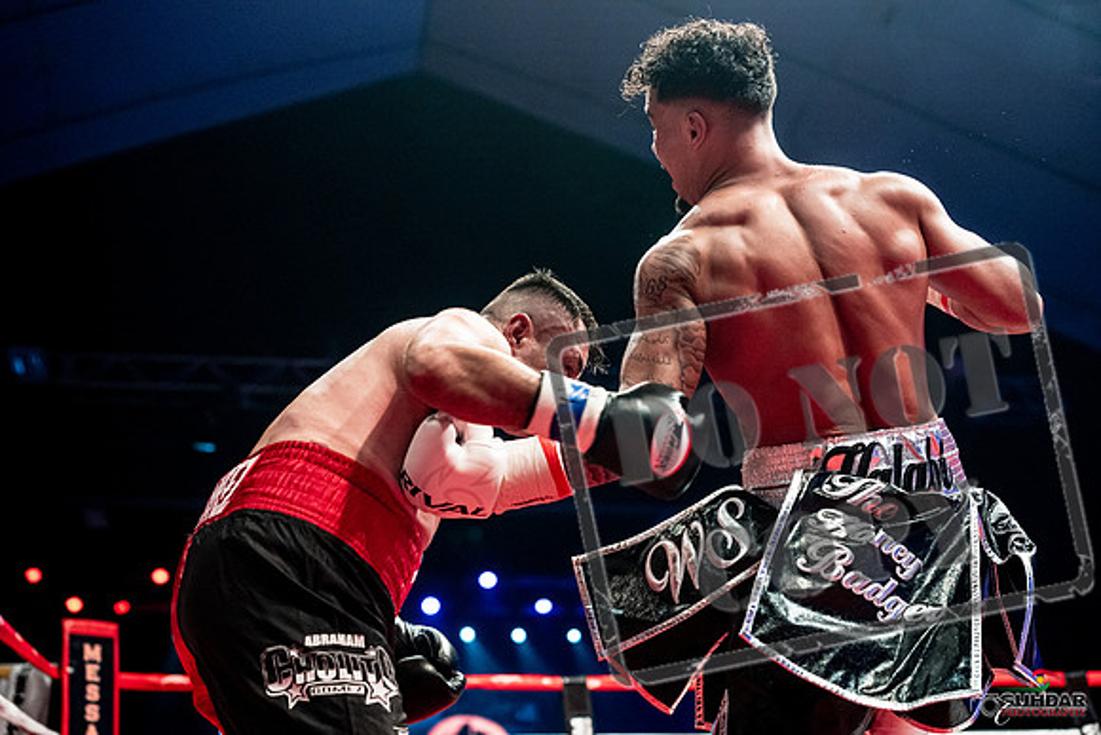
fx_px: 1529
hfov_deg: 39.6
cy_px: 368
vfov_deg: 27.0
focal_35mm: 50
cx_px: 550
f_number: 2.8
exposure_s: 1/1000
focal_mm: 50
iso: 4000
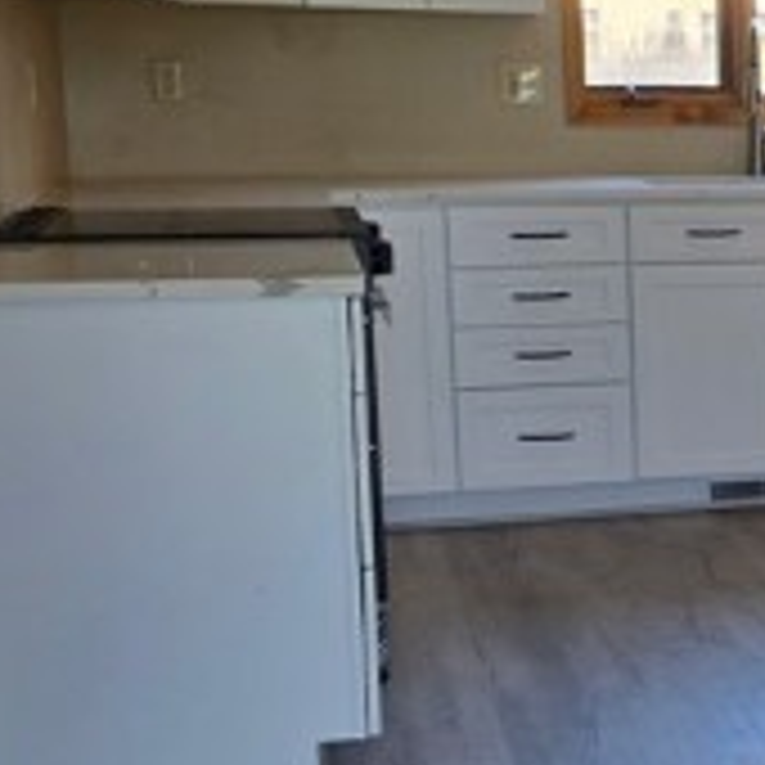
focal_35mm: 92
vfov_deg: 18.9
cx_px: 1184
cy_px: 441
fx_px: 2300
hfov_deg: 16.9
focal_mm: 6.3
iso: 64
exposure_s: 1/120
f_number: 1.7
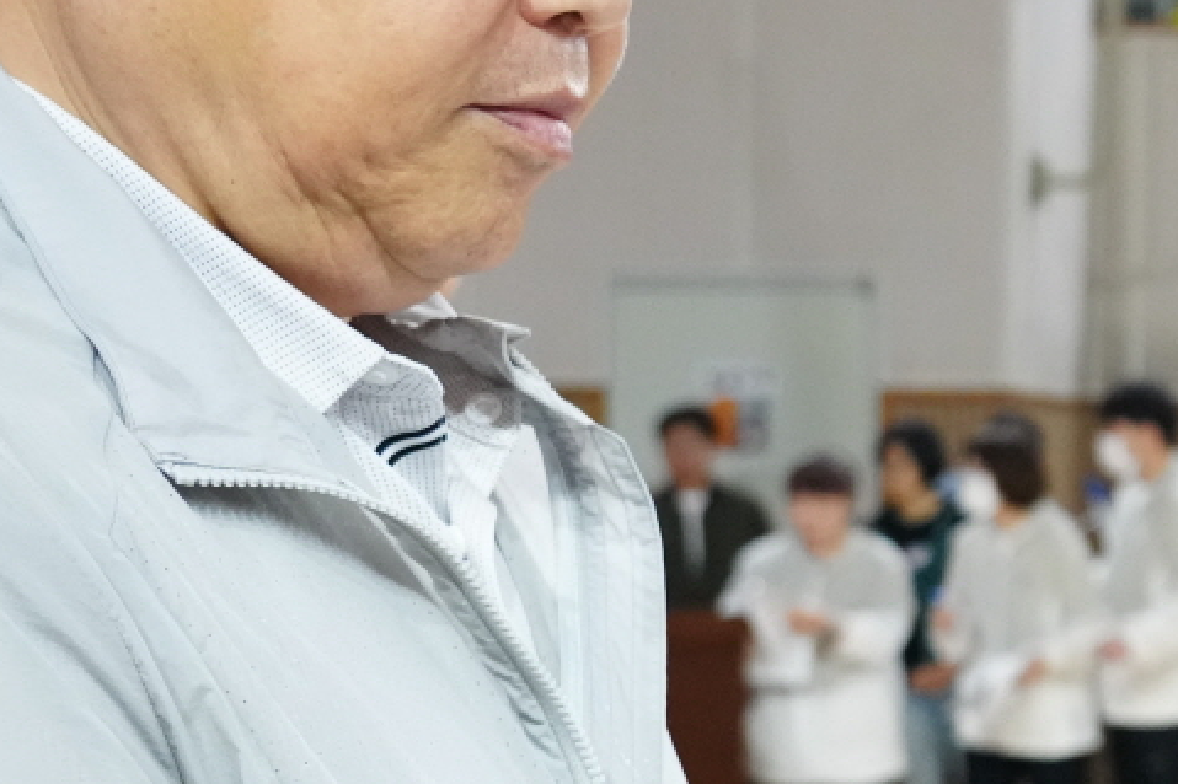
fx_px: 3565
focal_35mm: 109
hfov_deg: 16.9
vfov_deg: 12.5
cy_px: 543
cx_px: 1803
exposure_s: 1/250
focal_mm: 29
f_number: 4
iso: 3200
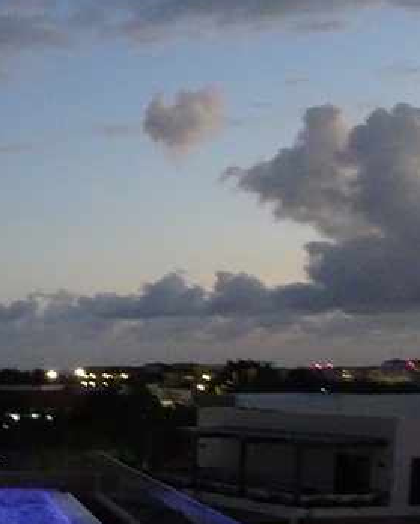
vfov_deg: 25.7
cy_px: 525
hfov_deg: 17.7
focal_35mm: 70
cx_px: -329
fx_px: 1086
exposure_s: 1/6
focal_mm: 4.1
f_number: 3.5
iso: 800
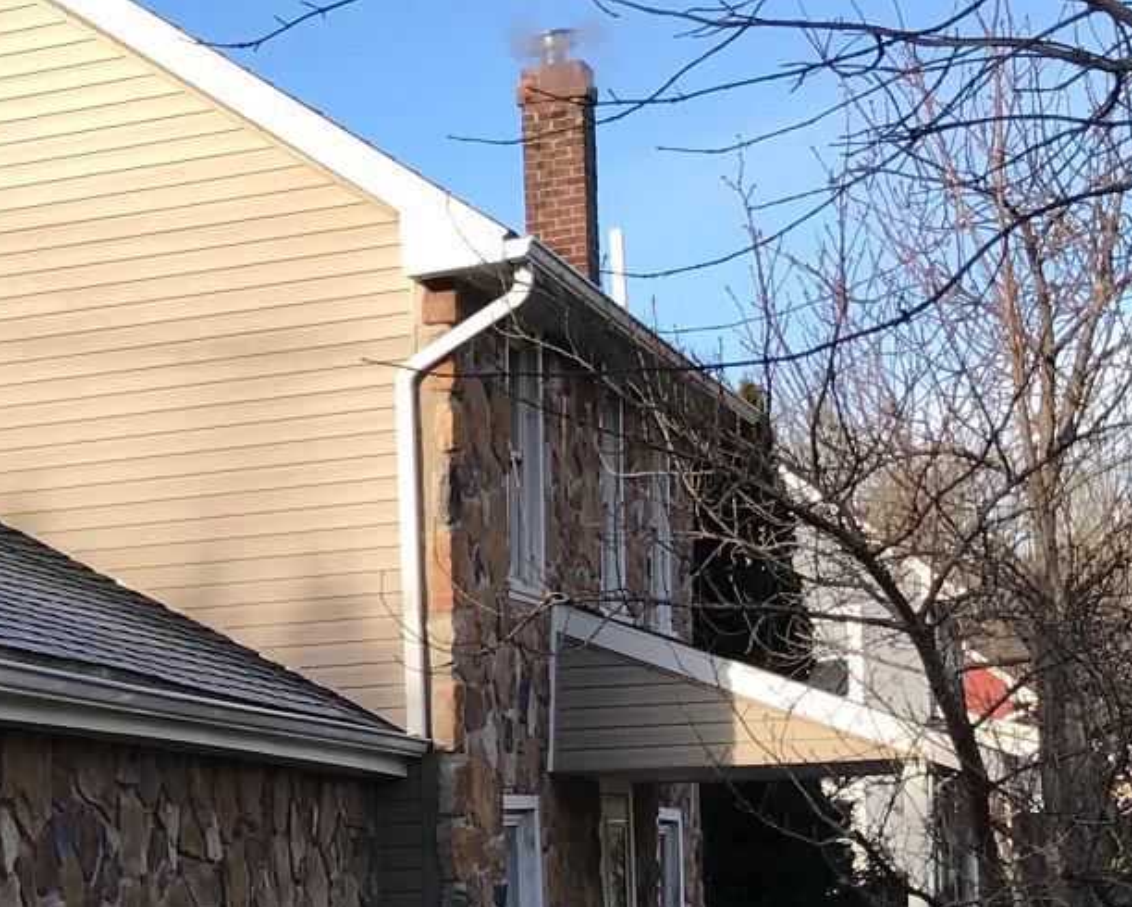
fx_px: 3016
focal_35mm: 90
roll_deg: +0.8
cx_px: -525
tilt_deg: -2.1
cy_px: 983
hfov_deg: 18.9
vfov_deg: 16.6
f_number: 1.8
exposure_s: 1/760
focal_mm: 3.99
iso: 20
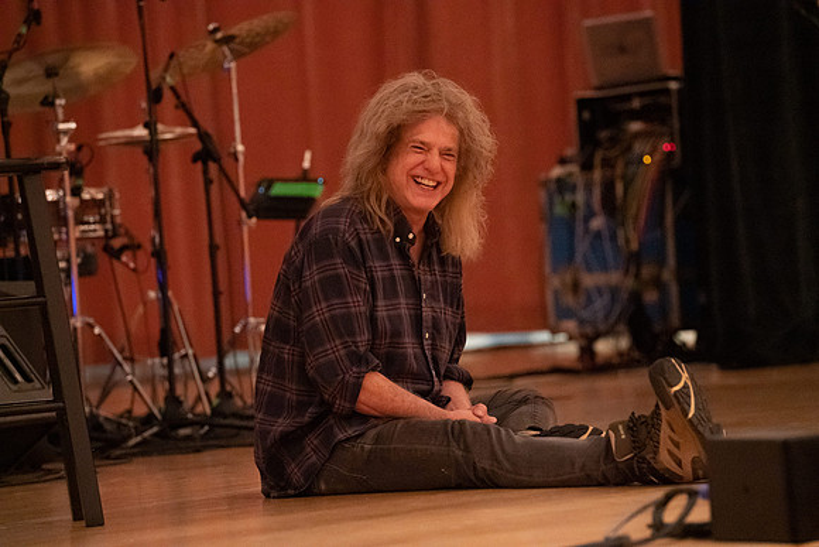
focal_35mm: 200
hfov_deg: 10.3
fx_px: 4551
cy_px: 274
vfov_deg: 6.9
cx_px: 410
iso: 20000
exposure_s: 1/160
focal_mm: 200
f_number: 4.5
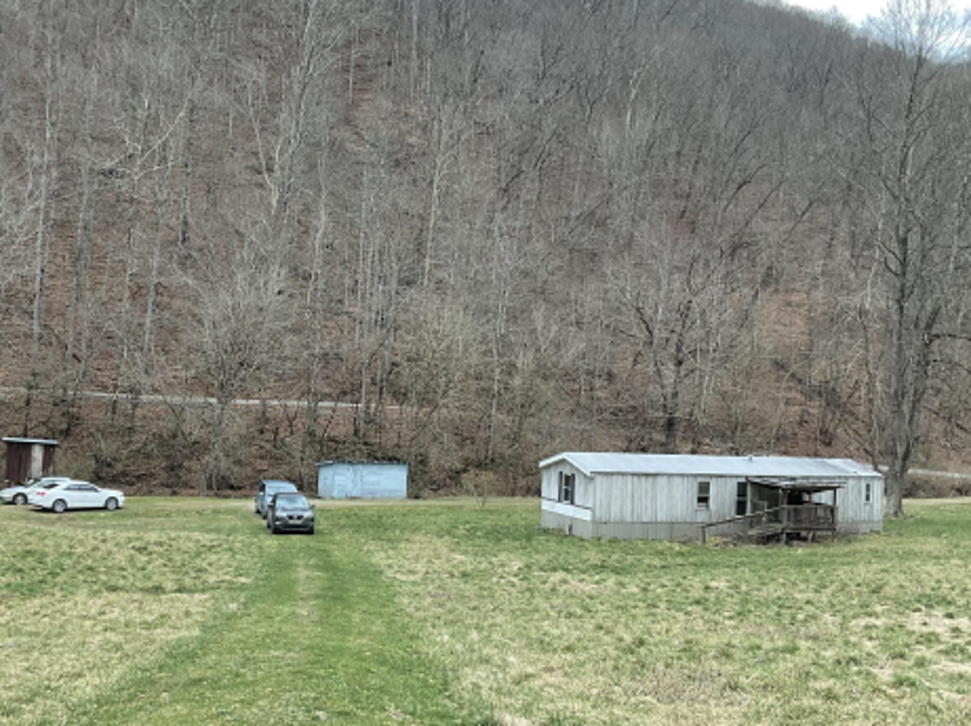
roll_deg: -1.8
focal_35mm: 42
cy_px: 354
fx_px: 1177
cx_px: 399
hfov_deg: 44.6
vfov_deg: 34.3
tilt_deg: +0.7
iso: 16
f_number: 1.8
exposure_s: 1/342
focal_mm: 3
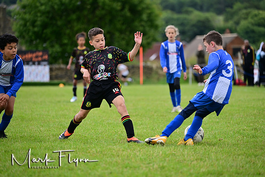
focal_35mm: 150
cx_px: 132
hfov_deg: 13.7
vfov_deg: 9.2
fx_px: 1104
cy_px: 88
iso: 400
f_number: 2.8
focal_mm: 150
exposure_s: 1/2000
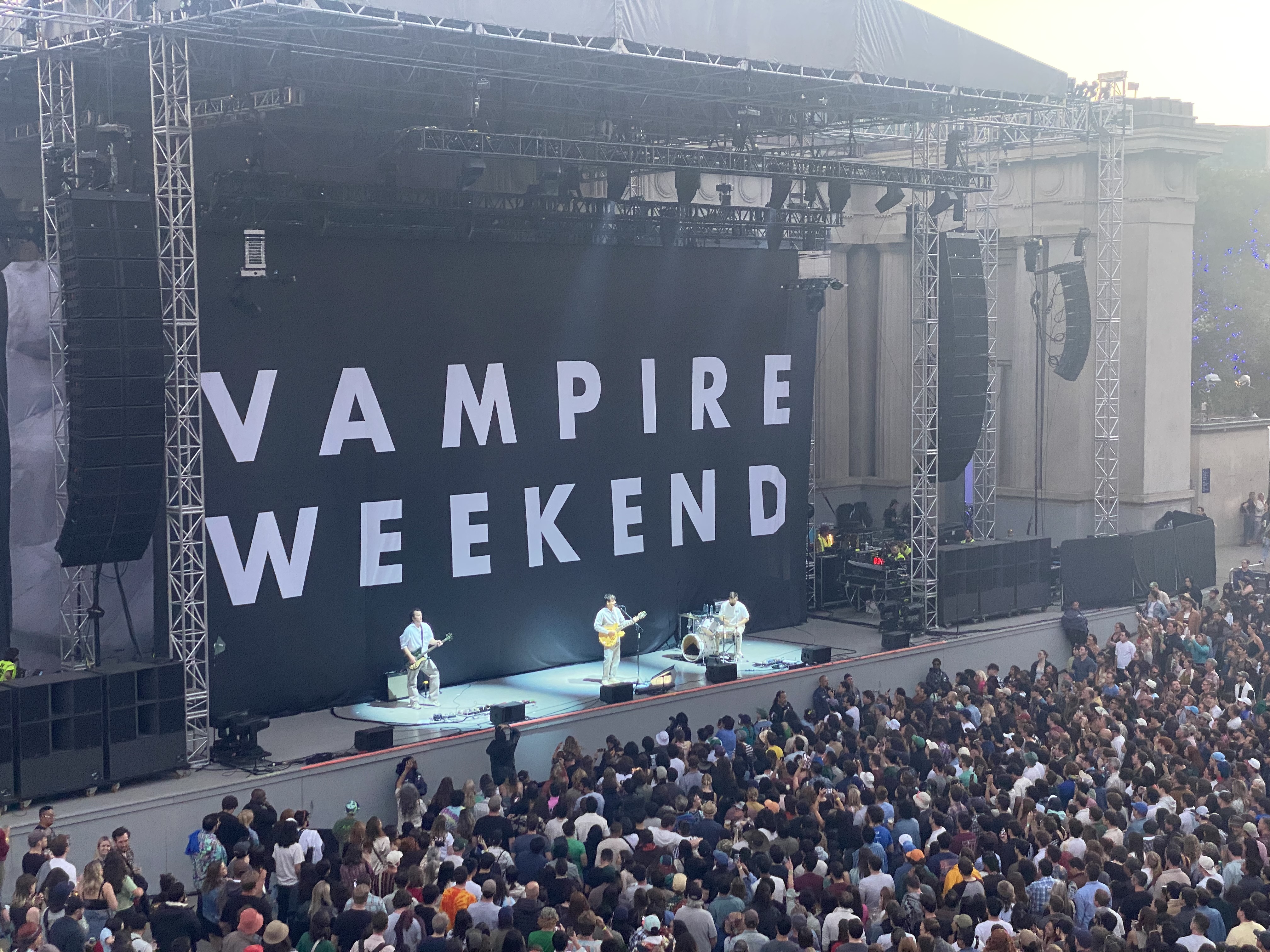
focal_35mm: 52
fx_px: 1908
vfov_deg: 28.0
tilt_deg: -5.8
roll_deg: +0.5
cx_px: 635
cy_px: 476
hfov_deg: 36.8
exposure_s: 1/121
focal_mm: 6
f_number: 2
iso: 125
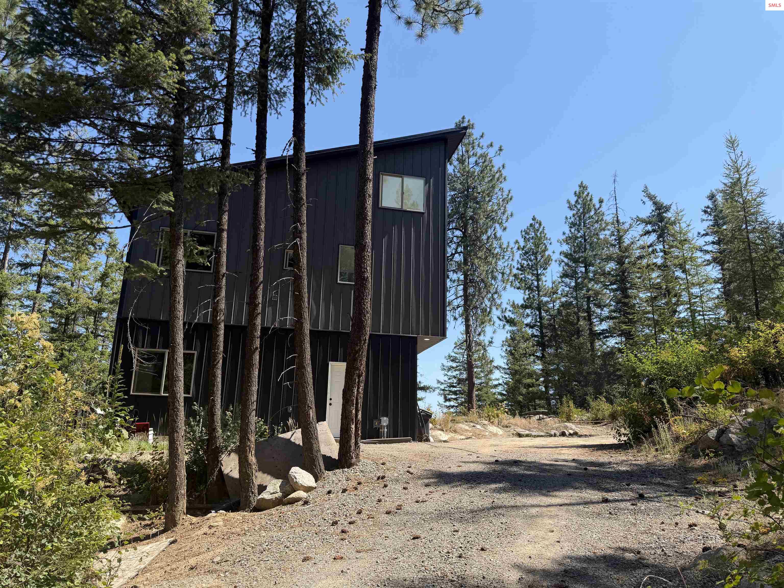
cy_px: 294
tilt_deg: +15.3
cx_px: 392
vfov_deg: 56.8
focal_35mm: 24
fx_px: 544
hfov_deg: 71.6
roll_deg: -1.8
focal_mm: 6.76
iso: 80
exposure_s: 1/2370
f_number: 1.78
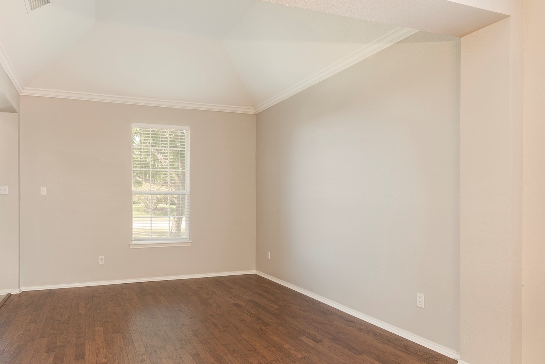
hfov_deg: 72.8
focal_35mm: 24
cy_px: 200
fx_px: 363
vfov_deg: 53.1
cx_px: 214
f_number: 7.1
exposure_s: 1/3
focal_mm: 16
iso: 100
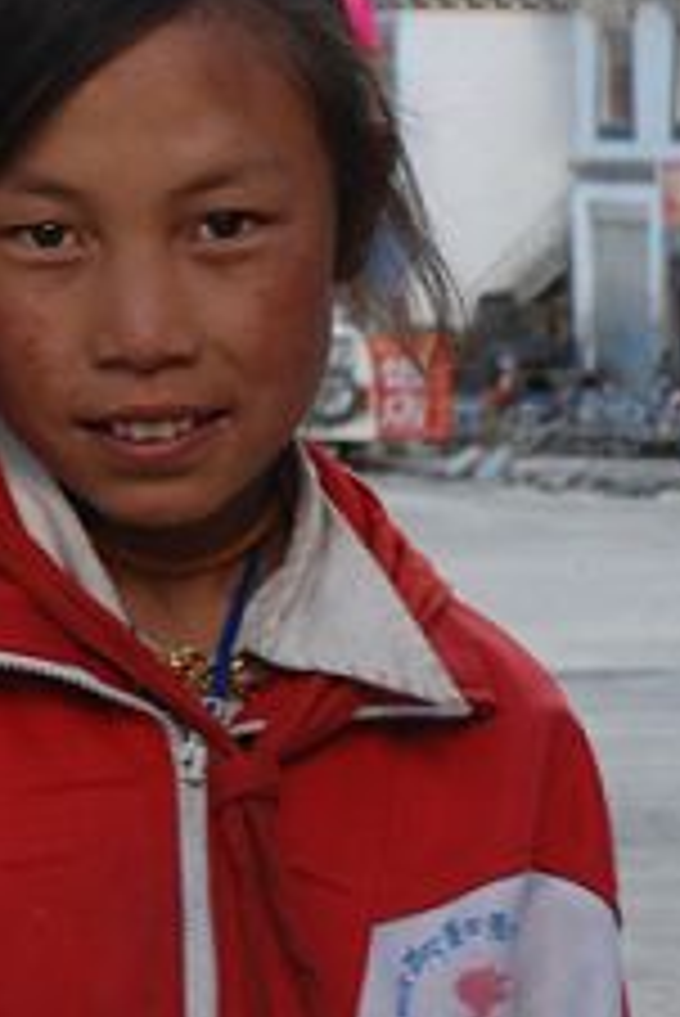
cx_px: -297
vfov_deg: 12.0
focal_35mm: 170
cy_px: 72
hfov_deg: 7.9
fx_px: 4809
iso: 100
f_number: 8
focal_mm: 40
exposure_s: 1/25
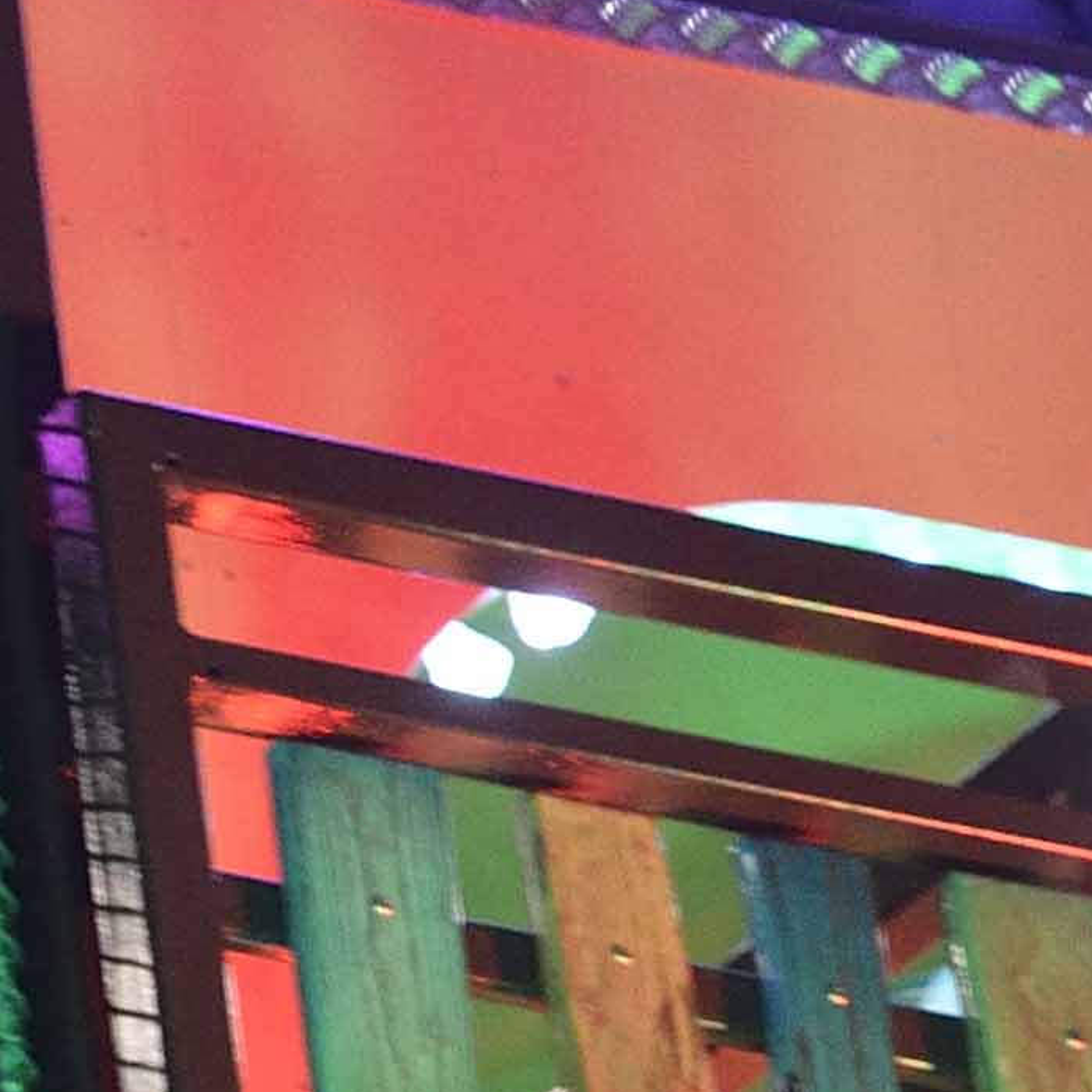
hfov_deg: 3.1
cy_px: 598
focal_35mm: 553
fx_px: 19737
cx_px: -2721
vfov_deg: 3.2
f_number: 5
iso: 2000
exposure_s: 1/100
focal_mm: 75
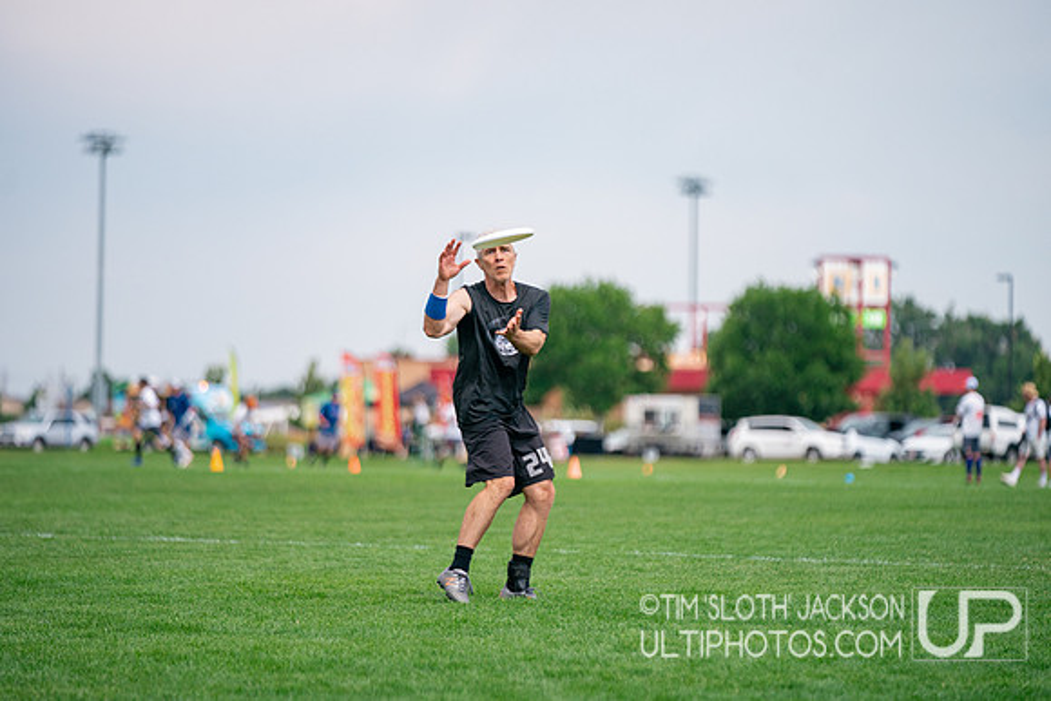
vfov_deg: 7.2
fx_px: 5606
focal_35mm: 192
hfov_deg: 10.7
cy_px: 350
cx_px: 526
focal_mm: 192
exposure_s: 1/8000
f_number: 2.8
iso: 640
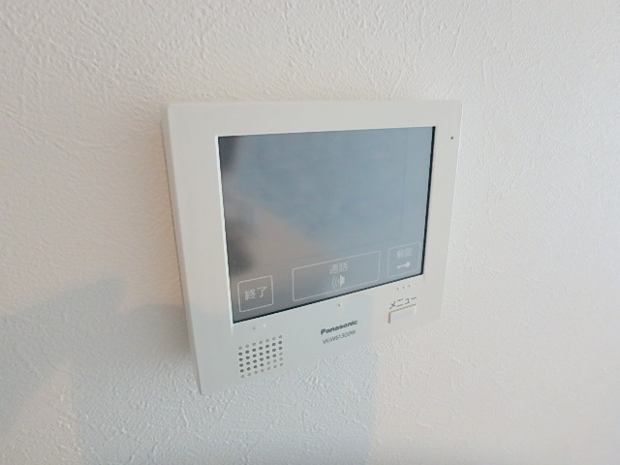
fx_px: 376
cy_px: 232
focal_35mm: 21
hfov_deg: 79.0
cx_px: 310
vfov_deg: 63.4
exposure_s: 1/30
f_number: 3.5
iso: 250
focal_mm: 3.7
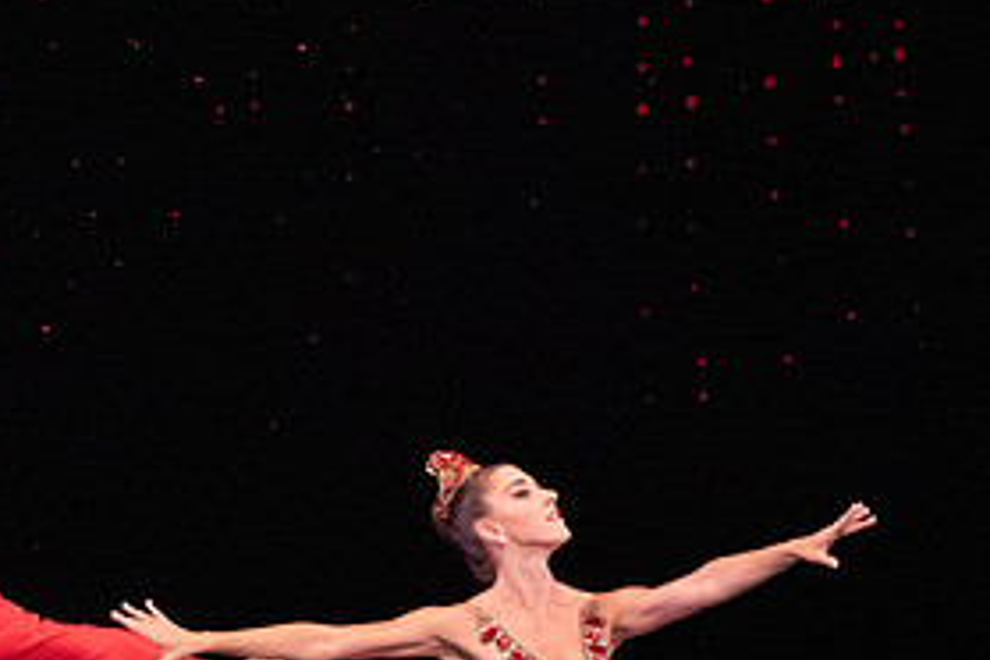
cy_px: 555
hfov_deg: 2.9
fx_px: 19688
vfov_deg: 1.9
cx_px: 18
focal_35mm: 716
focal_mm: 345
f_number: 11
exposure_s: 1/500
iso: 16000
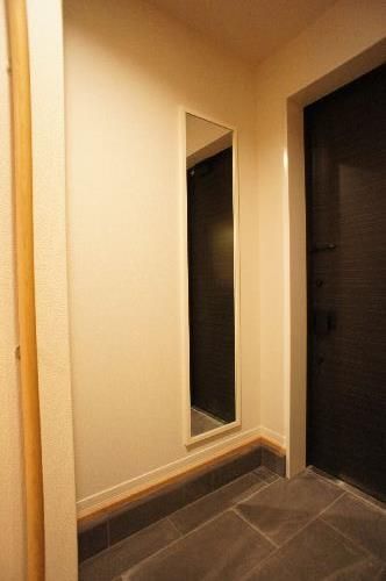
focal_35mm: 24
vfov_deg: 73.8
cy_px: 290
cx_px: 193
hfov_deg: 53.0
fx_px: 387
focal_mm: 16
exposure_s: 1/25
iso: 1600
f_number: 2.8
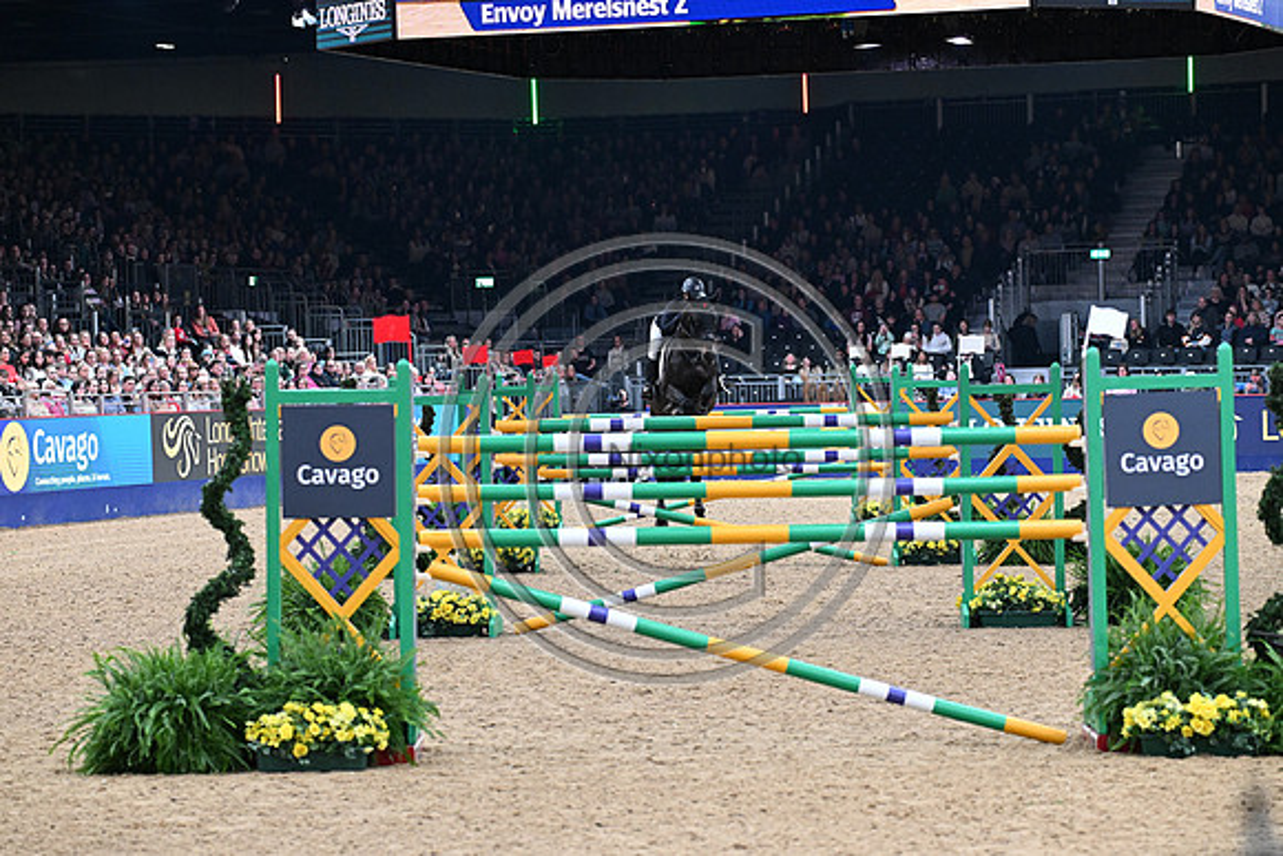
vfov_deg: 10.2
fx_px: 4812
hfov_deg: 15.2
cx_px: 642
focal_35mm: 135
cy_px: 428
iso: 6400
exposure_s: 1/640
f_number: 5
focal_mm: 135
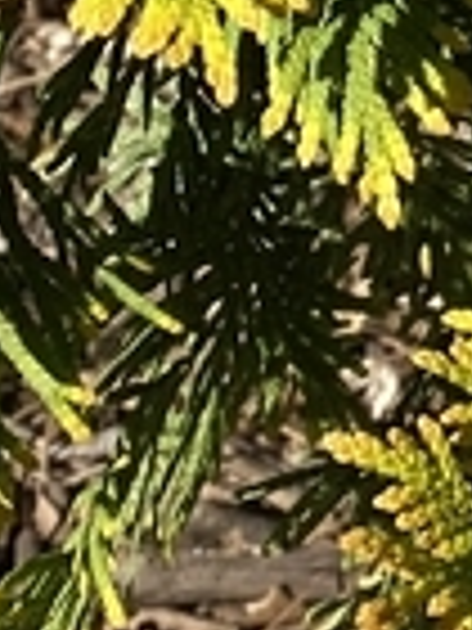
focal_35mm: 190
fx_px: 3454
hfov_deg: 7.0
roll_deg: -5.6
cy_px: -212
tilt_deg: -27.6
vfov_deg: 10.2
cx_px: 1447
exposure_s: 1/1838
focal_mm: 4.25
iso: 32
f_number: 1.8
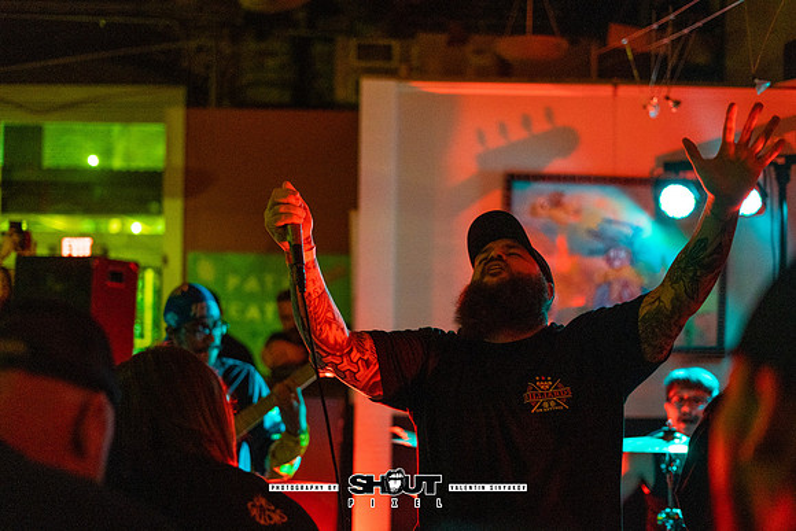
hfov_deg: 39.6
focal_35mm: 50
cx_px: 398
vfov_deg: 27.0
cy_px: 266
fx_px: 1106
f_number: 1.8
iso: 3200
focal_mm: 50
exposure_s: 1/160
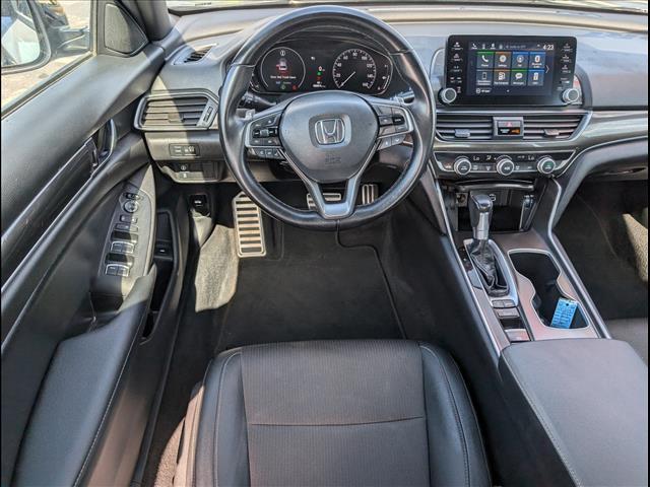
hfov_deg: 71.6
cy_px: 244
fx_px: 451
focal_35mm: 24
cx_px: 325
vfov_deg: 56.8
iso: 21
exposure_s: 1/1000
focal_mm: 6.9
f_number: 1.68
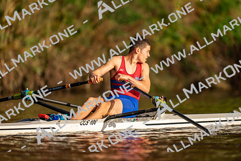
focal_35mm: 600
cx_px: 120
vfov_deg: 2.3
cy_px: 80
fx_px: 4017
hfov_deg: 3.4
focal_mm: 600
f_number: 4
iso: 180
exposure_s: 1/2500
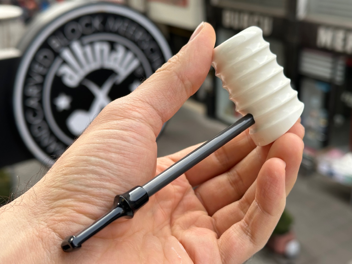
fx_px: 488
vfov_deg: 30.3
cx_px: 176
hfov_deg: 39.7
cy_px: 132
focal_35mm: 48
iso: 64
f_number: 1.78
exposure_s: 1/623
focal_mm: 6.86
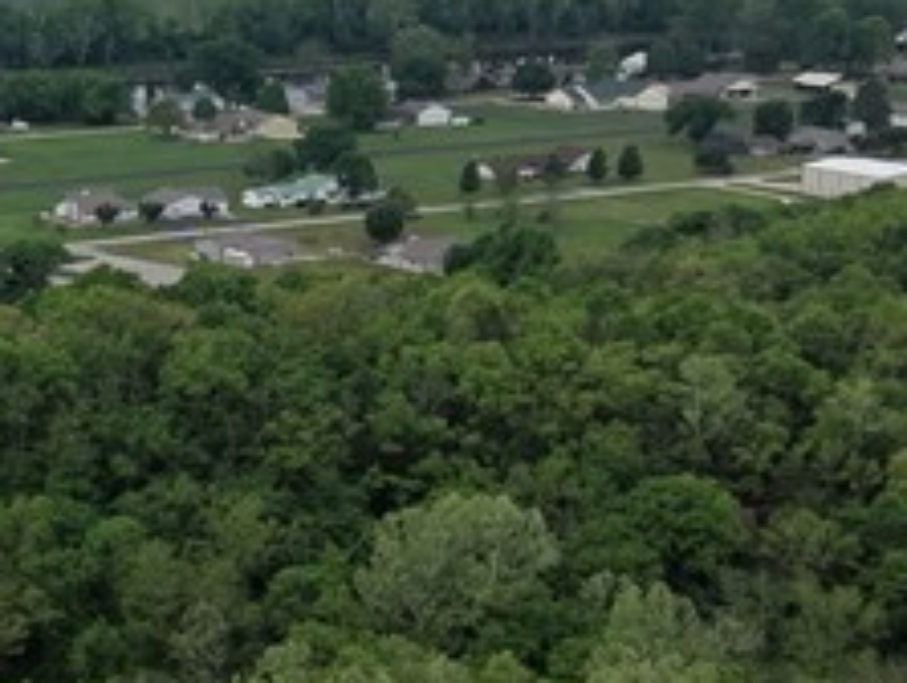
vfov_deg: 13.5
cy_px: 342
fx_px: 2887
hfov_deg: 17.0
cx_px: -195
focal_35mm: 110
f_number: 1.8
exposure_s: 1/4000
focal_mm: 8.67
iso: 400
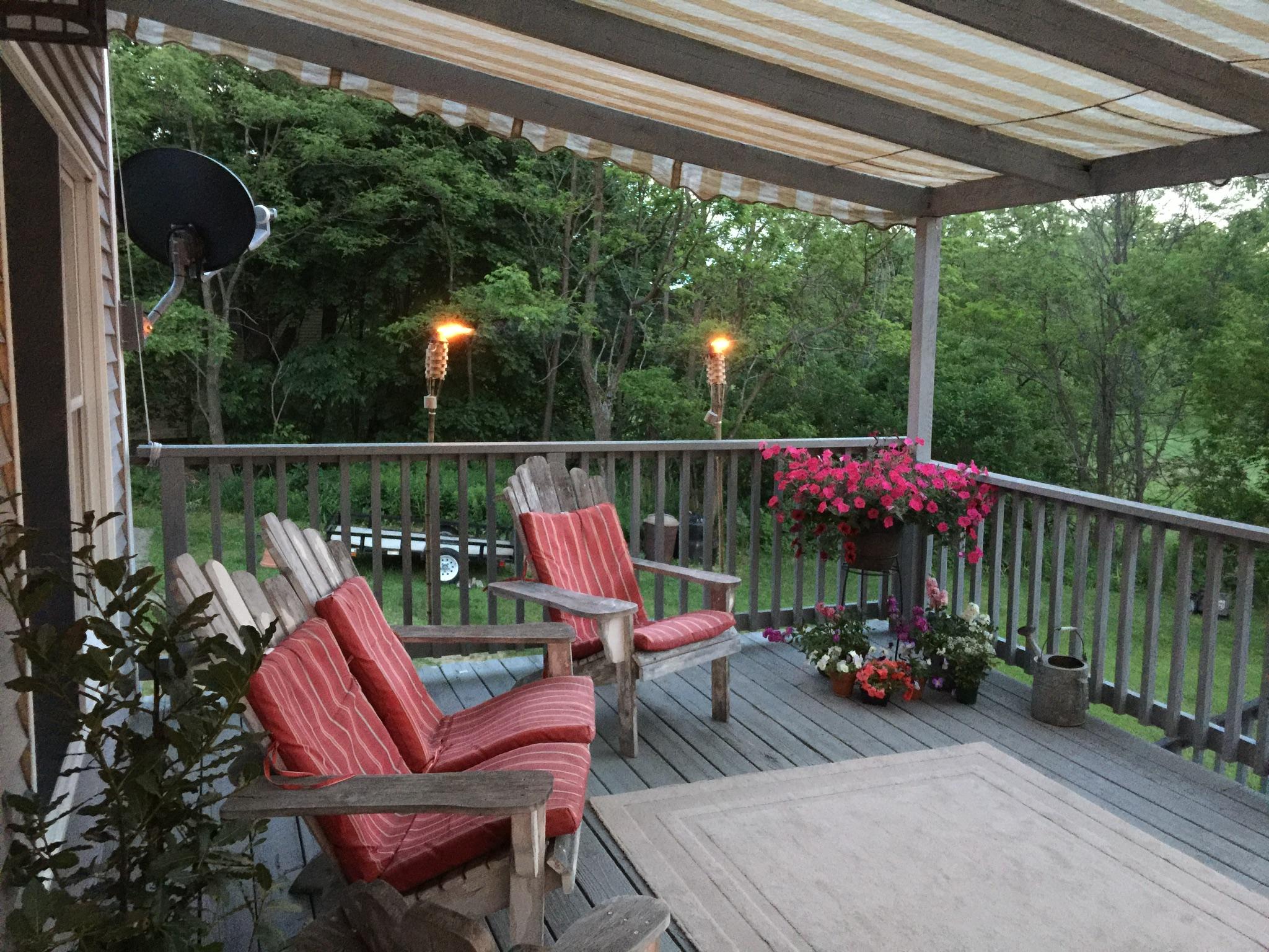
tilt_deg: -7.6
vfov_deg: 48.2
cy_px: 476
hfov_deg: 61.7
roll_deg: -0.6
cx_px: 634
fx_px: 1063
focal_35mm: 29
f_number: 2.2
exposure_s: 1/4
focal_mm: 4.15
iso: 125
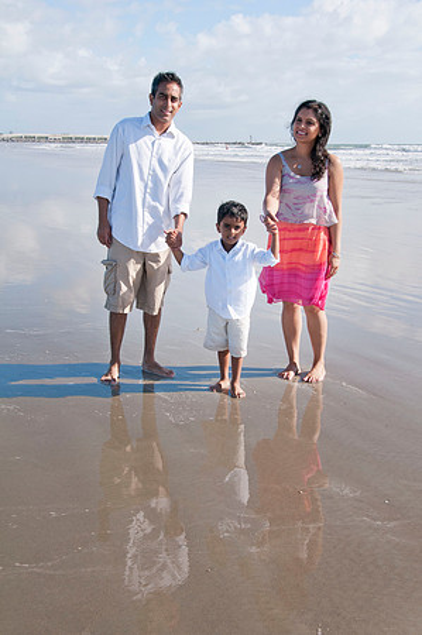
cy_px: 318
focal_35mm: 45
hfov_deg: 29.8
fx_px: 793
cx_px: 211
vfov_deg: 43.6
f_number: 11
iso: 100
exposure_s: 1/250
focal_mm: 30
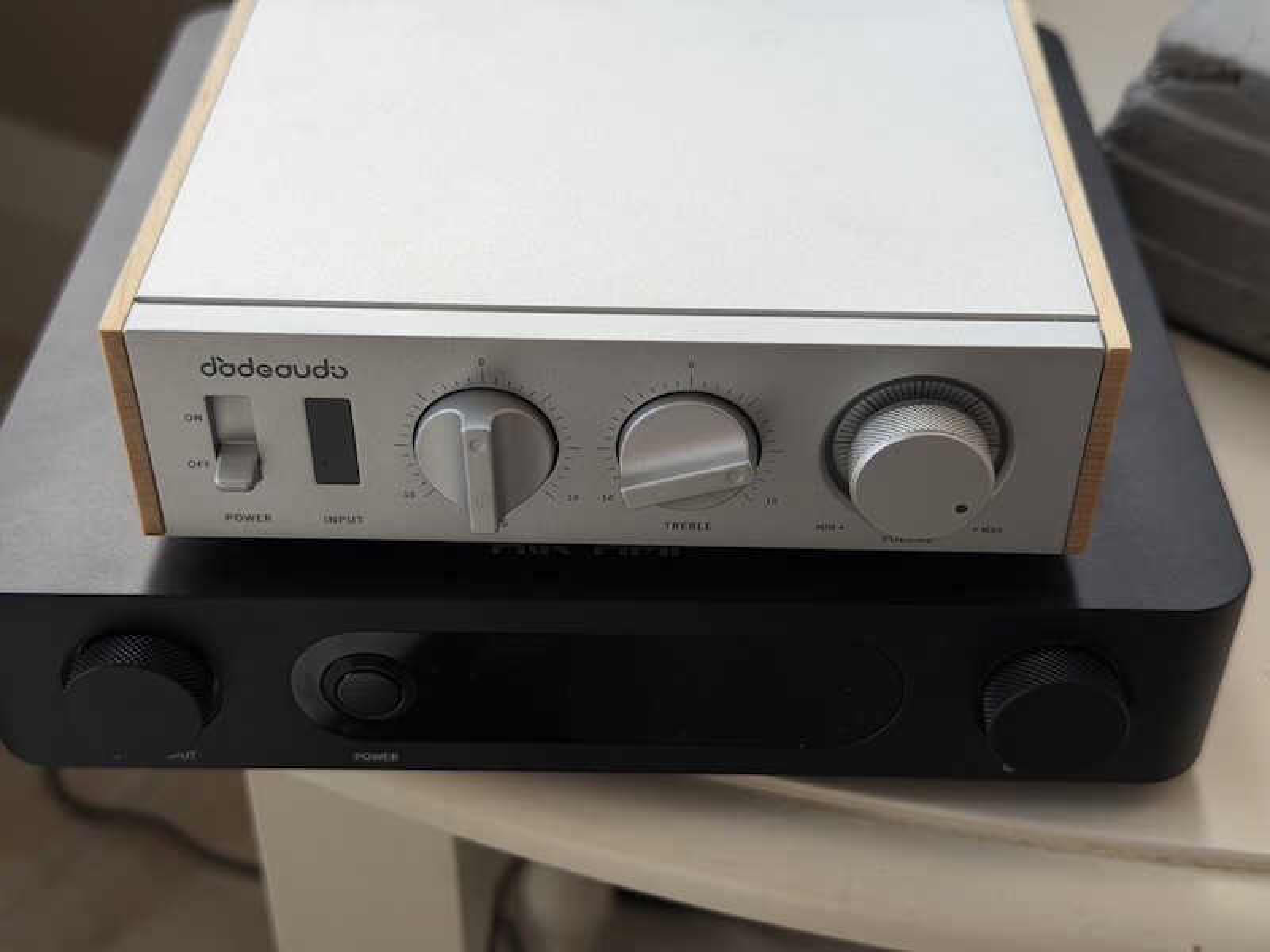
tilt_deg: -39.1
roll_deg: -1.7
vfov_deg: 30.3
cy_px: 476
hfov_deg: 39.7
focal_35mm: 48
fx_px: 1761
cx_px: 635
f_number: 1.78
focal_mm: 6.76
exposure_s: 1/123
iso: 50
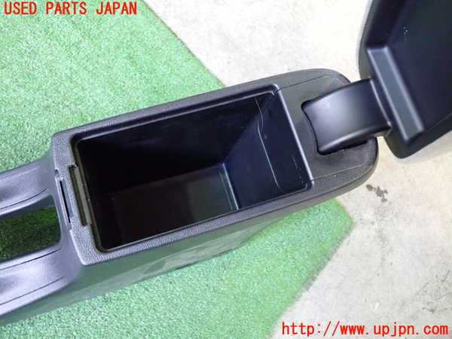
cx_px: 226
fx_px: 392
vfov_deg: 46.8
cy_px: 170
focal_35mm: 30
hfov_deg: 60.0
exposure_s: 1/30
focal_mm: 5.4
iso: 800
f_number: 2.3
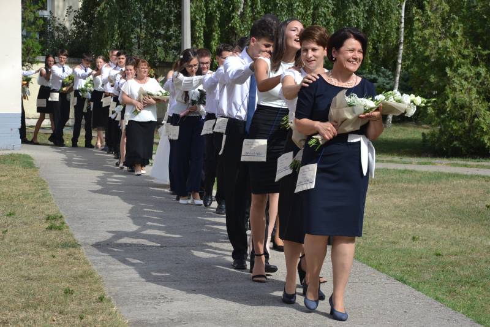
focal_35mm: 105
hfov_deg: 19.5
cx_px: 245
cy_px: 164
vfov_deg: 13.0
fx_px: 1429
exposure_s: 1/250
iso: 100
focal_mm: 70
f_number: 8
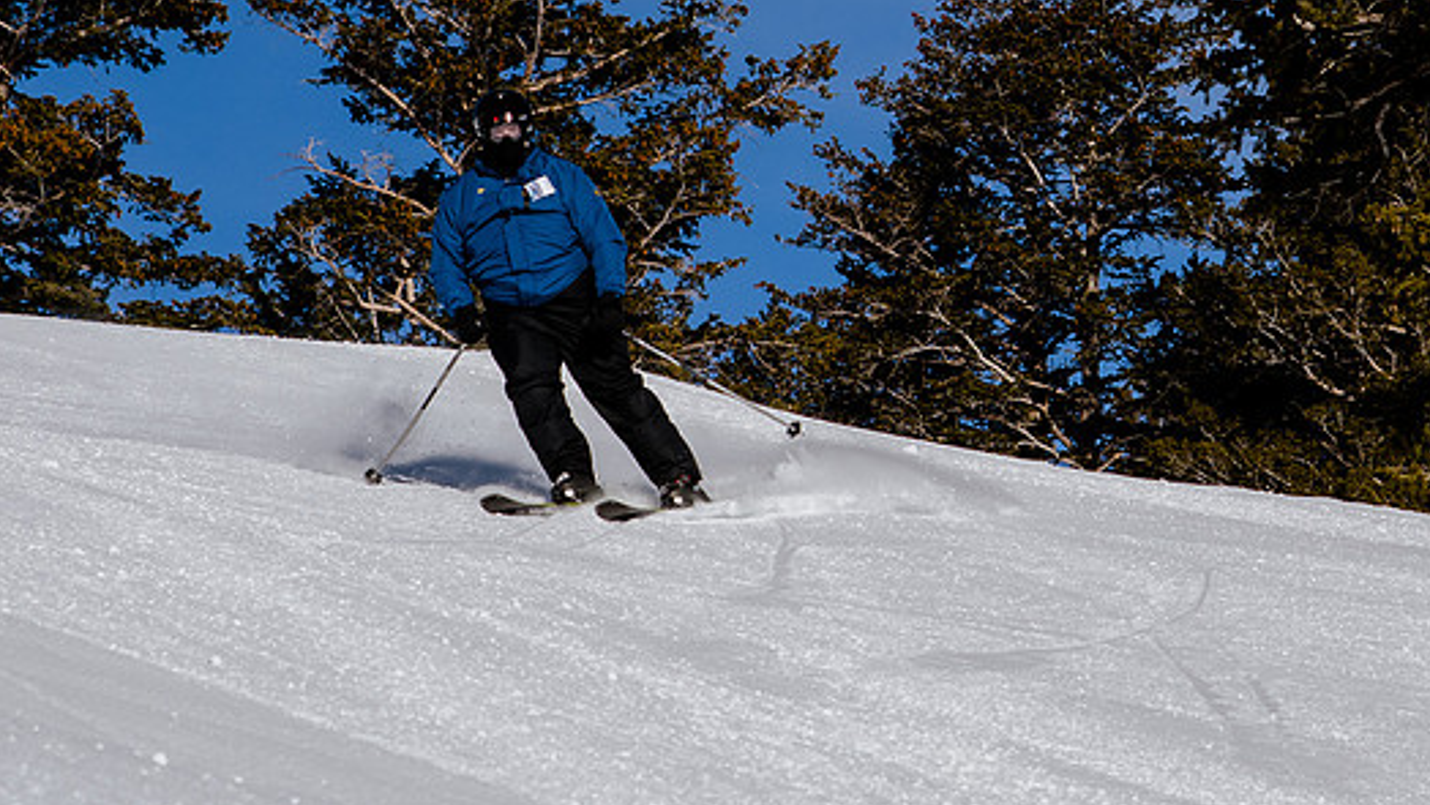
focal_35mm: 238
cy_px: 187
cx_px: 960
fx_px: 9026
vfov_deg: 5.1
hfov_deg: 9.1
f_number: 8
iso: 160
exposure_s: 1/1000
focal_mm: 85
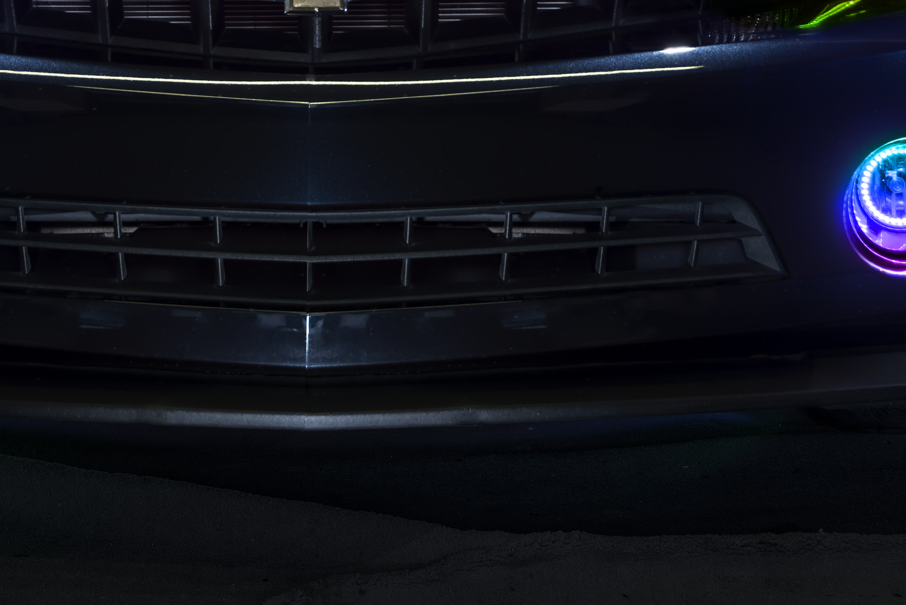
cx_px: 298
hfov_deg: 16.2
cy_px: -14
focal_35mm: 126
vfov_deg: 10.8
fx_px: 3172
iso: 200
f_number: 7.1
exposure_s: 1/2
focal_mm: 55
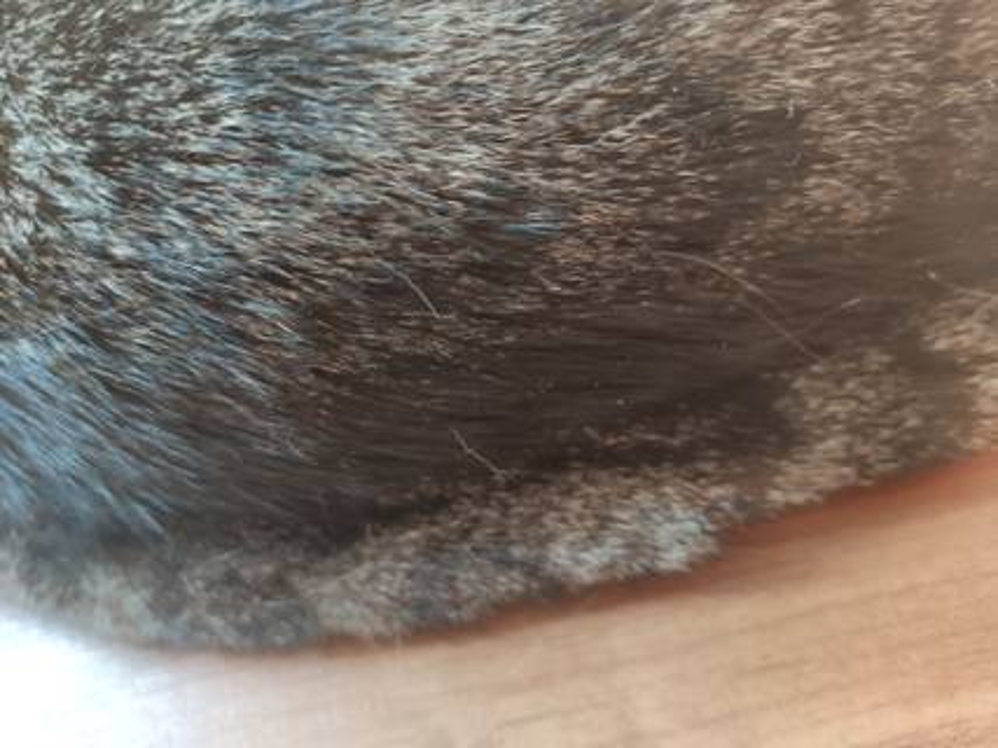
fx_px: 749
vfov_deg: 53.0
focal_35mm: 26
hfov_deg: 67.3
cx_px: 499
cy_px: 374
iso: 171
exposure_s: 1/33
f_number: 1.75
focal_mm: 4.77
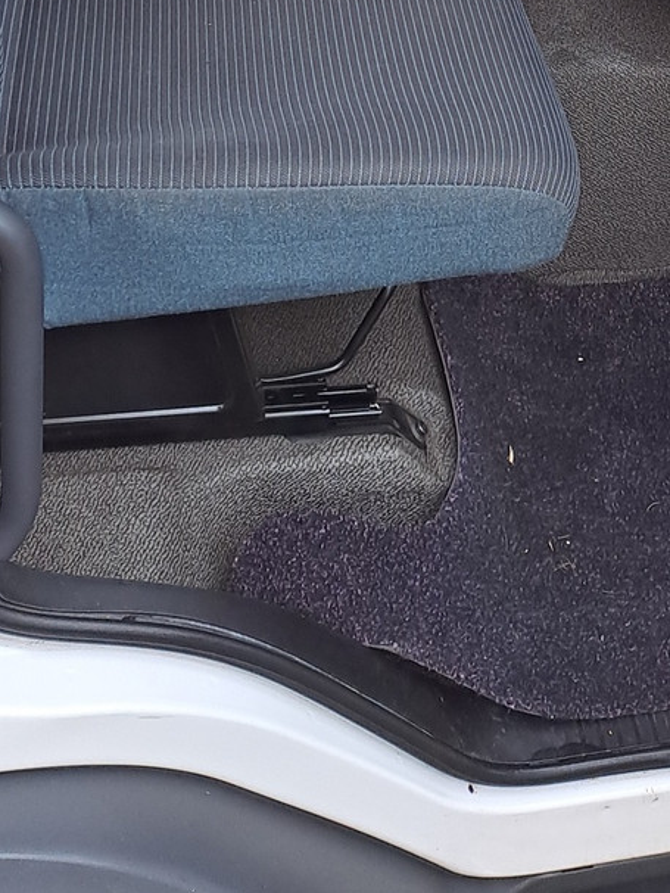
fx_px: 1702
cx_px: 623
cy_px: -270
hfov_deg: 21.7
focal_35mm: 66
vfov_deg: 25.3
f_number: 1.8
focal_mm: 4.65
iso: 64
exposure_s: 1/50
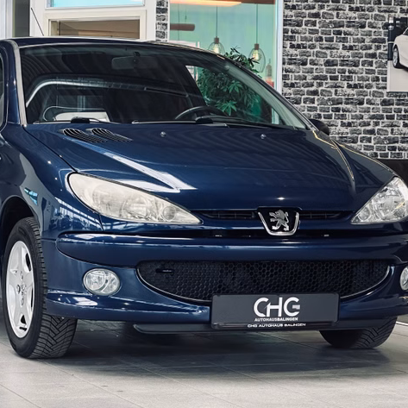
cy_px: 202
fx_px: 1227
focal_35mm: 92
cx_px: 148
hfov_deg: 18.8
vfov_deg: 18.9
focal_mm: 9
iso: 320
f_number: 2.8
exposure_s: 1/100
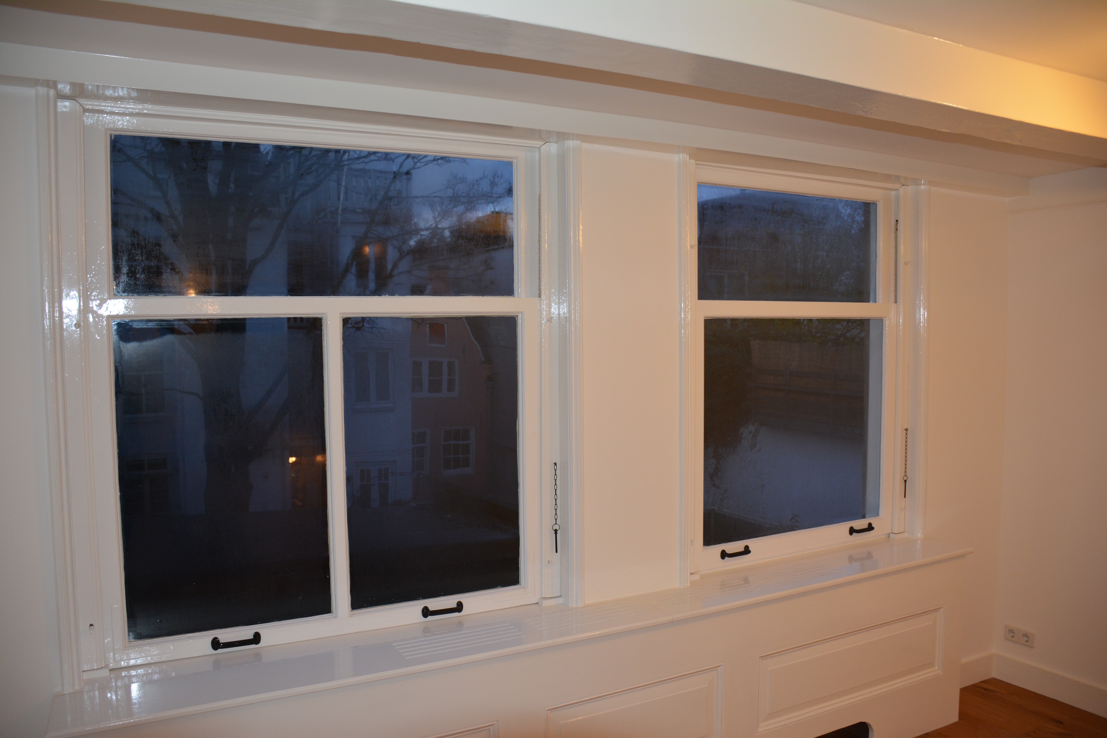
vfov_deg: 47.9
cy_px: 369
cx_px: 554
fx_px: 830
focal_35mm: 27
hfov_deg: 67.4
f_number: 3.5
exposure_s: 1/60
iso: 640
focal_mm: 18
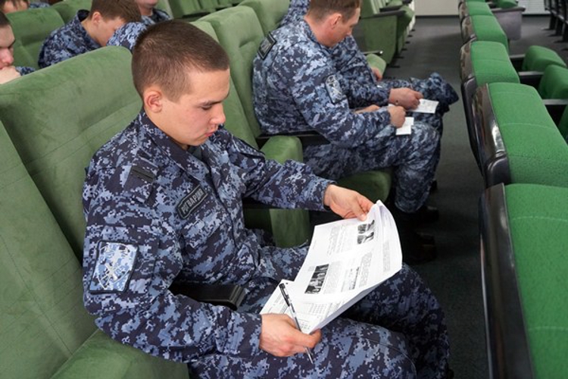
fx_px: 568
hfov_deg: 53.1
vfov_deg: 36.9
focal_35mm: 36
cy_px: 190
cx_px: 284
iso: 1250
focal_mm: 24
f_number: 4
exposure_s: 1/160
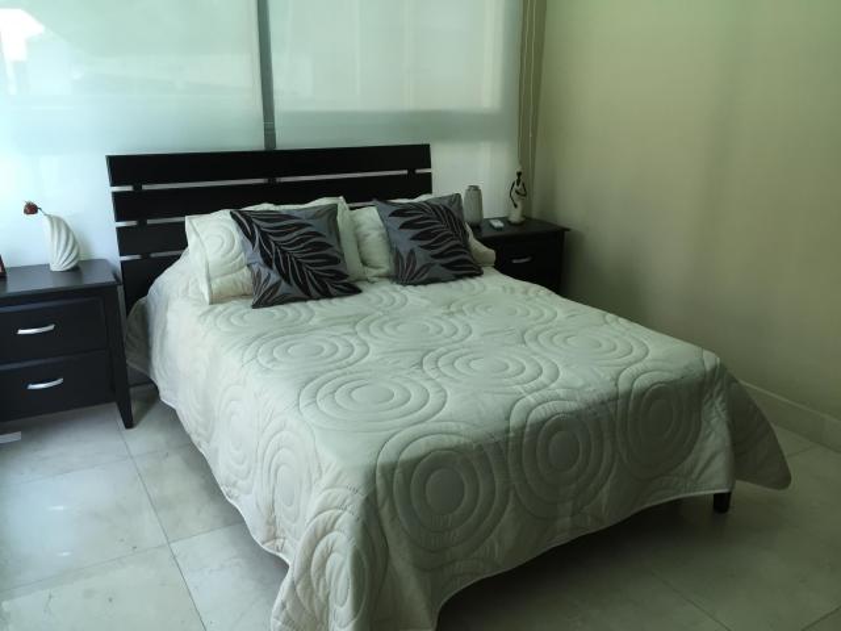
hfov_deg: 61.7
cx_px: 420
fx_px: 705
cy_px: 316
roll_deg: -1.6
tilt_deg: -17.9
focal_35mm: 29
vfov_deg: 48.2
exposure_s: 1/30
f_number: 2.2
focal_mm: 4.15
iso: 32
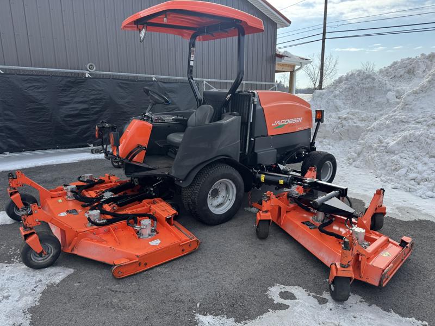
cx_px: 218
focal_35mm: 24
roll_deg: -0.2
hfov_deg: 71.6
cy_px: 163
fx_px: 302
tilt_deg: -14.1
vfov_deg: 56.8
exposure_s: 1/2041
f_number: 1.78
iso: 80
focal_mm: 6.76
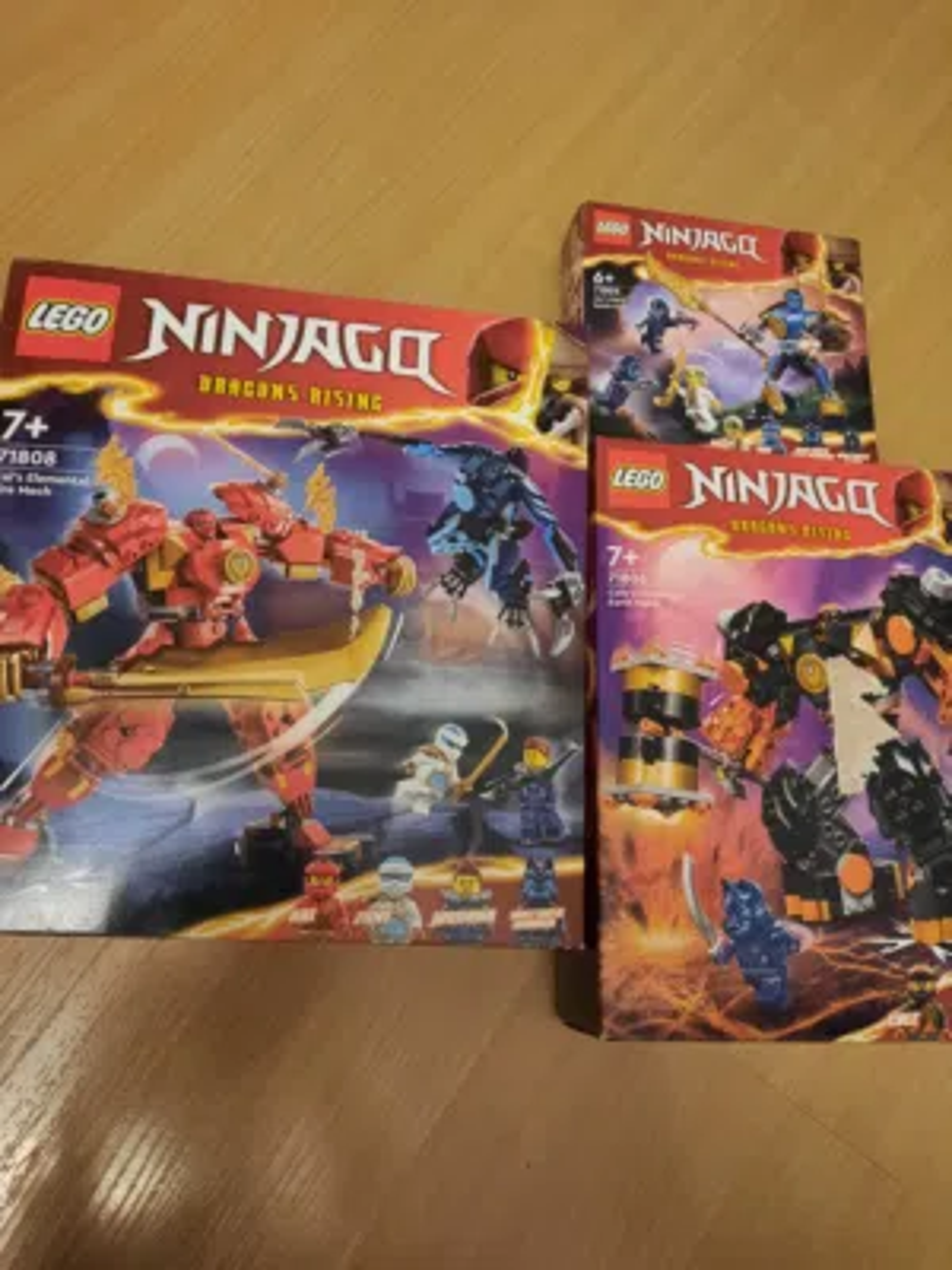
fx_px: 917
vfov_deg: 69.4
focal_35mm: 25
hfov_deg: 54.9
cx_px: 476
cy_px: 635
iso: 400
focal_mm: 4.6
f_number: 2
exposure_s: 1/25
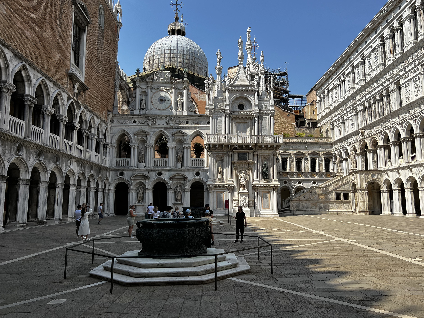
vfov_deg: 49.7
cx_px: 227
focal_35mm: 28
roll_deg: +0.5
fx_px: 343
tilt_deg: +7.8
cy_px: 155
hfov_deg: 63.4
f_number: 1.5
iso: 50
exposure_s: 1/4115
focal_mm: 5.7
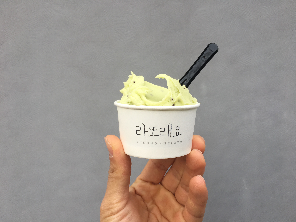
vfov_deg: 48.2
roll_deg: +0.8
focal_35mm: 29
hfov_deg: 61.7
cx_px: 148
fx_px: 248
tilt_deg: -3.8
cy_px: 111
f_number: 2.2
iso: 25
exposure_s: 1/373
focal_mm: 4.15
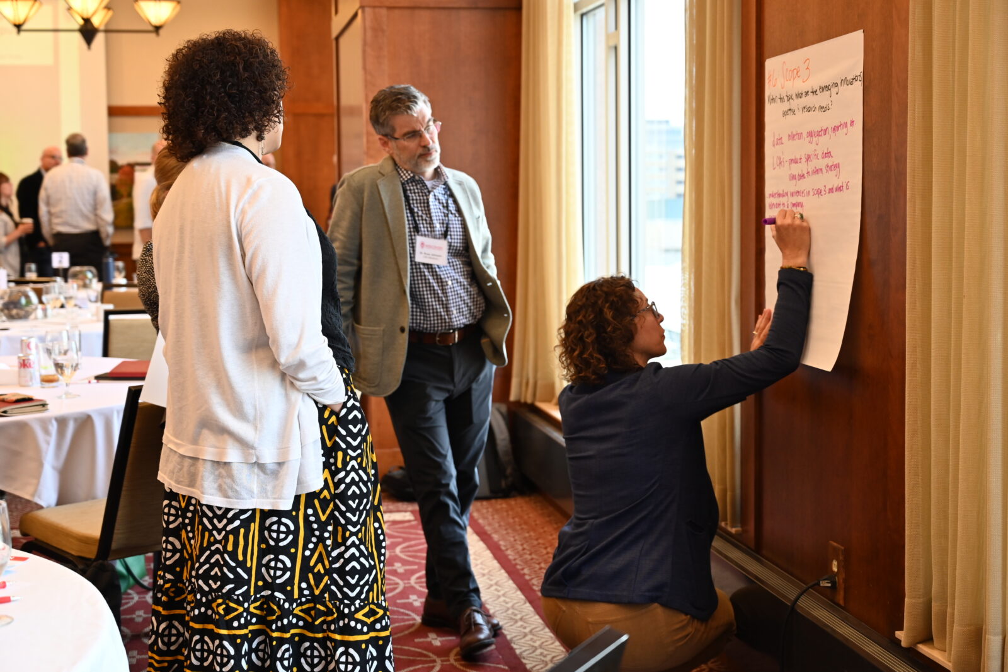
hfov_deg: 37.5
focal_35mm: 53
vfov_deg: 25.5
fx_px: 1484
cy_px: 336
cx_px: 504
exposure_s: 1/125
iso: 900
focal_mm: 53
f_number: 4
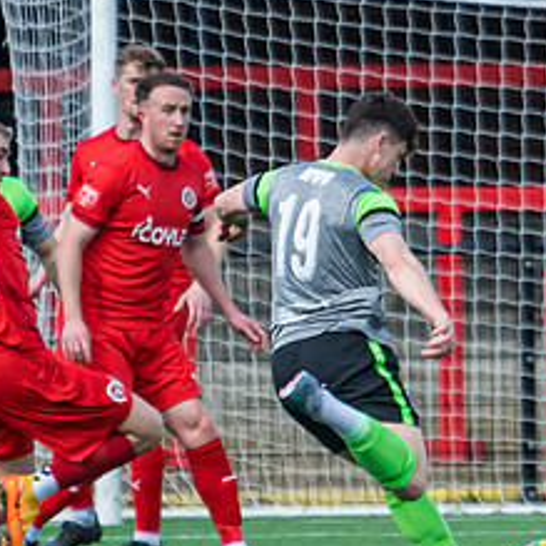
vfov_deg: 1.2
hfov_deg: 1.2
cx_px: 567
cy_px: 596
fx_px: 25501
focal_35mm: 1429
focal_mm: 280
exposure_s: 1/1250
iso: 400
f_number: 4
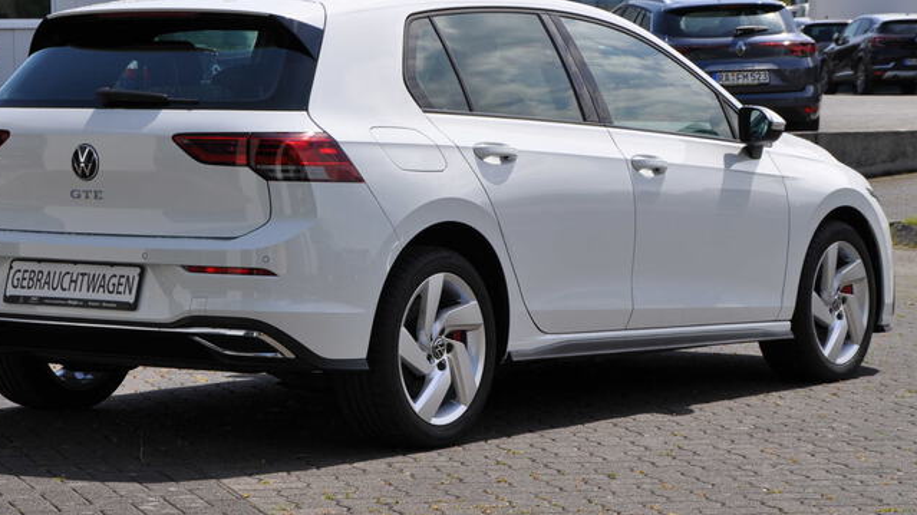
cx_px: 392
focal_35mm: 114
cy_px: 198
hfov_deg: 18.8
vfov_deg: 10.6
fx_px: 2771
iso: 200
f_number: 10
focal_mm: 58
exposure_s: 1/400
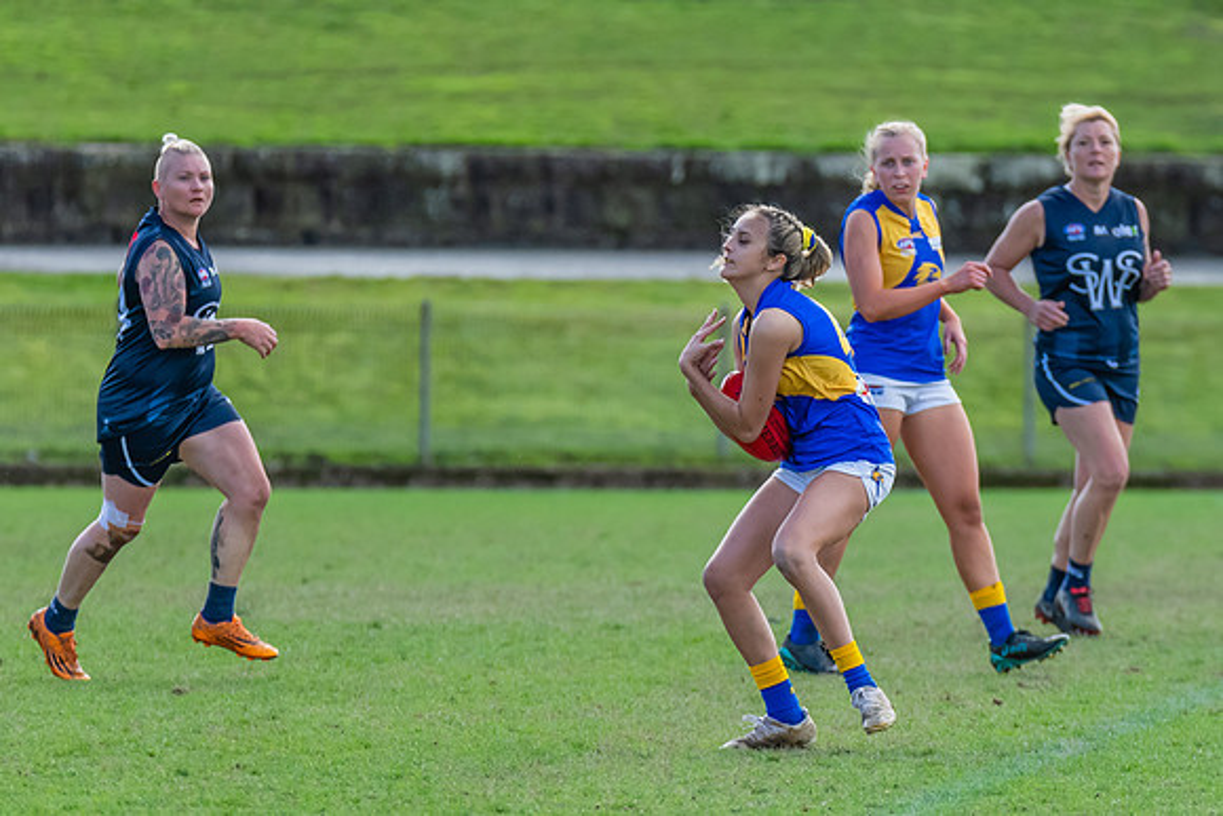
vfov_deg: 2.1
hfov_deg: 3.1
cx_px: 855
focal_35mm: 664
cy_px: 403
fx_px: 22548
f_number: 6
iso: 1250
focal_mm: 350
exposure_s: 1/1600
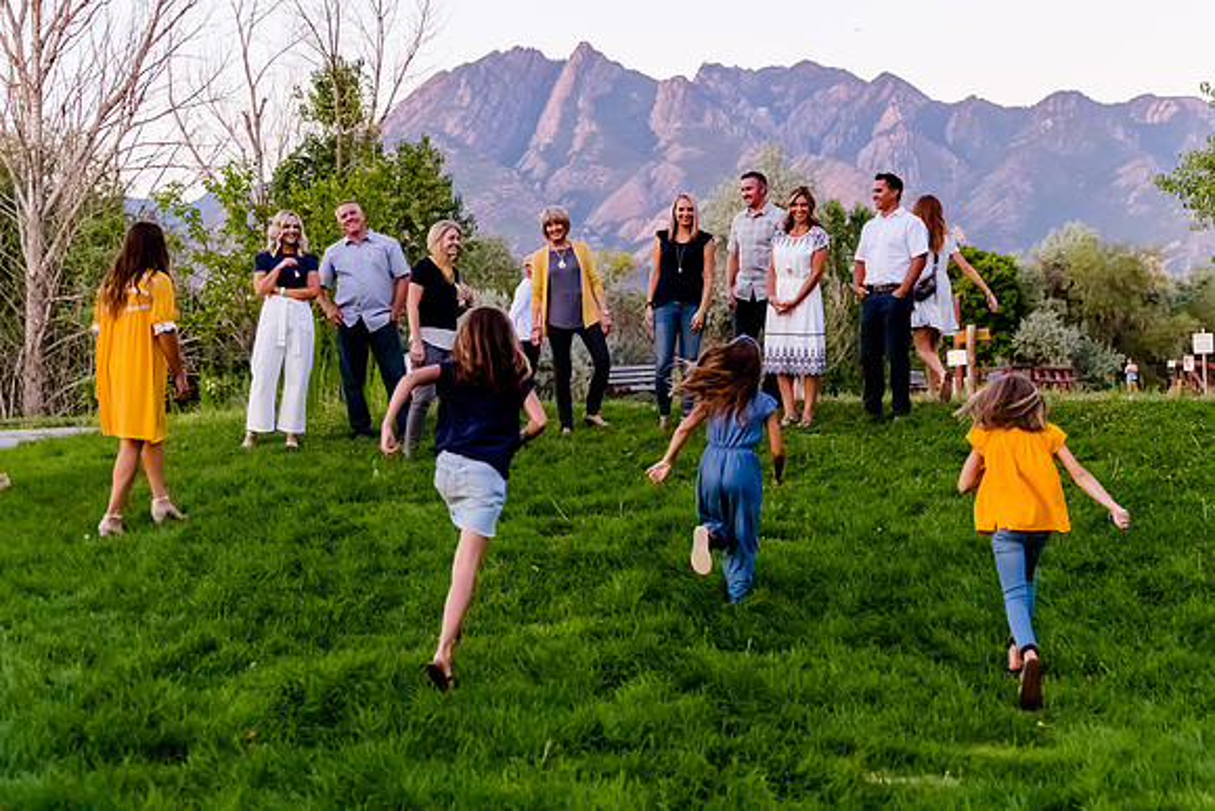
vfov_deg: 22.5
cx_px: 731
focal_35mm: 60
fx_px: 2032
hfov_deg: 33.2
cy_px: 323
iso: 3200
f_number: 4
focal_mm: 50
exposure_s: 1/500
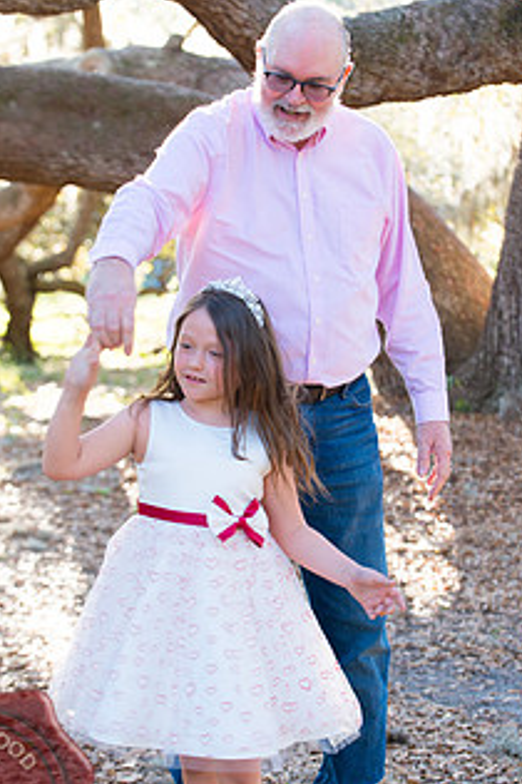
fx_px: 2175
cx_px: 211
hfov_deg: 13.7
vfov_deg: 20.4
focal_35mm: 100
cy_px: 413
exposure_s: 1/160
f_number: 3.5
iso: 200
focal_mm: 70
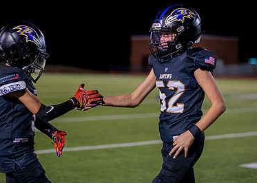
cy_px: 68
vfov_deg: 12.8
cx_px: 145
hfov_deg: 17.9
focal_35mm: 112
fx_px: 817
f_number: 1.2
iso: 800
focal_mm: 50
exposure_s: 1/1000
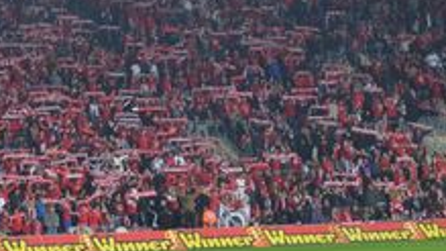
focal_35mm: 212
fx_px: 2506
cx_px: 51
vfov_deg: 5.7
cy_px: 109
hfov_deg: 10.1
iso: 720
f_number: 5.6
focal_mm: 52
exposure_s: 1/60
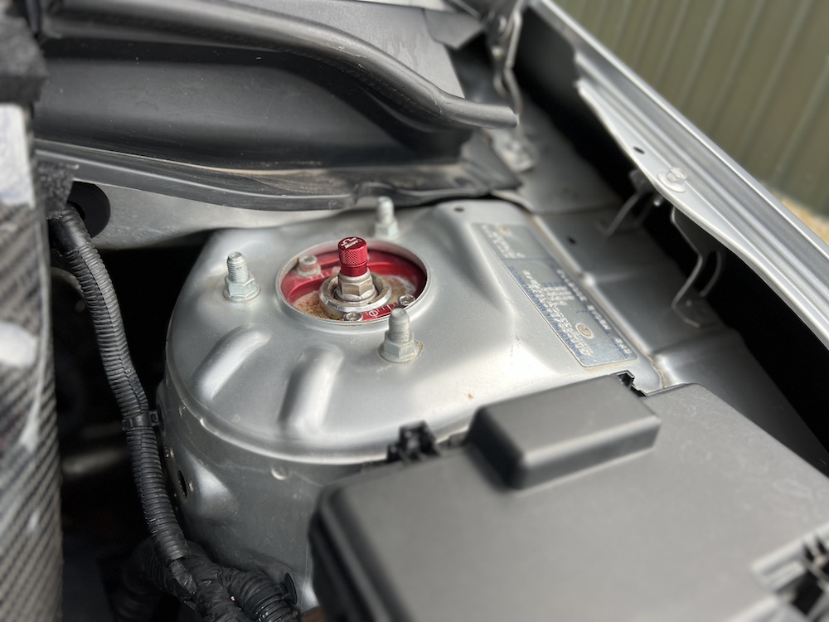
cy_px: 311
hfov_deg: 67.3
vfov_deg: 53.1
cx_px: 414
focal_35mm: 26
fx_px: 623
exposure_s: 1/894
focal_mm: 5.7
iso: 50
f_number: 1.5
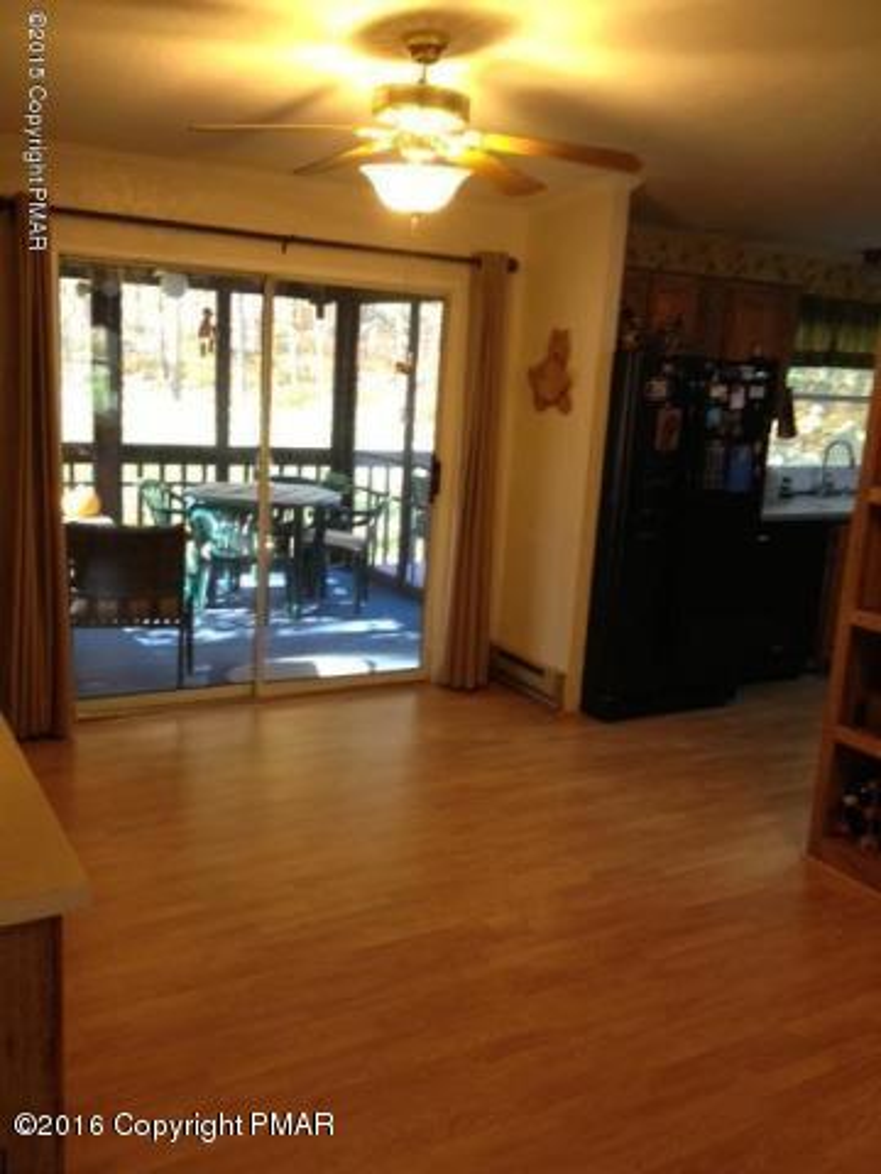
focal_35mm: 35
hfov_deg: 40.7
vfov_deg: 52.6
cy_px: 587
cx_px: 440
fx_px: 1188
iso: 125
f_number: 2.4
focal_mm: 4.28
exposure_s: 1/20
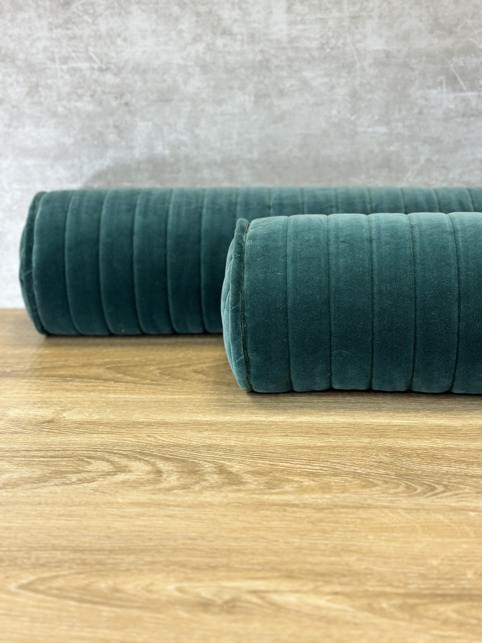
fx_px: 891
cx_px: 241
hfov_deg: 30.3
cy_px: 322
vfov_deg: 39.7
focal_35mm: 48
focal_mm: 6.86
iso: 80
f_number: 1.78
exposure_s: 1/120
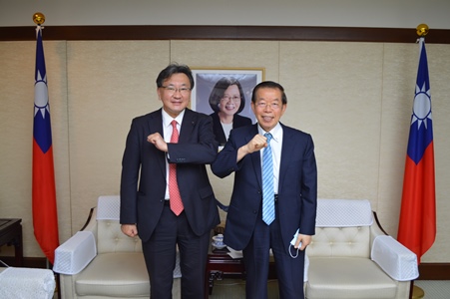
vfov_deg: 39.9
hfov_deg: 57.3
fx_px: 412
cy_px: 150
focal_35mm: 33
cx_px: 225
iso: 400
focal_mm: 22
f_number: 3.8
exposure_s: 1/40
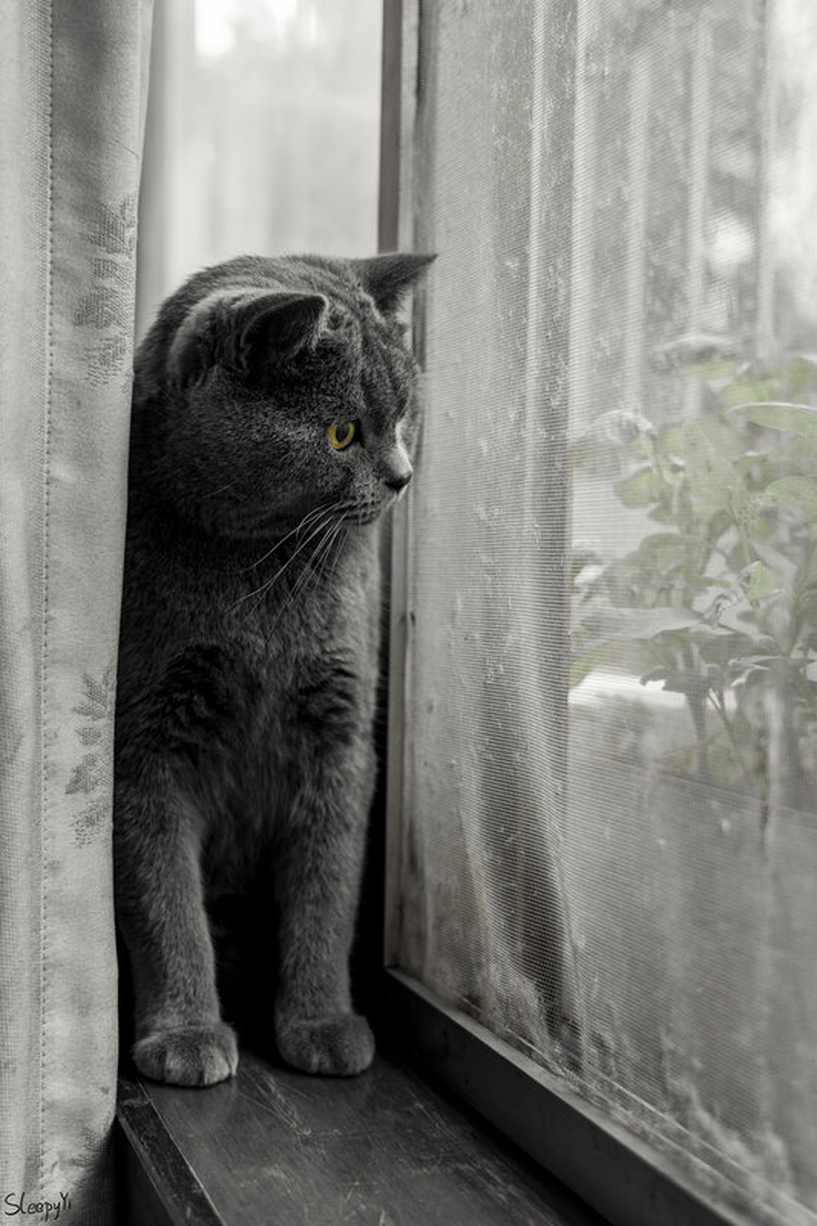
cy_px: 613
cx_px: 408
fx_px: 1498
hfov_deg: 30.5
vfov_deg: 44.5
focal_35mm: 44
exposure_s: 1/125
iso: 1000
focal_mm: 44
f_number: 4
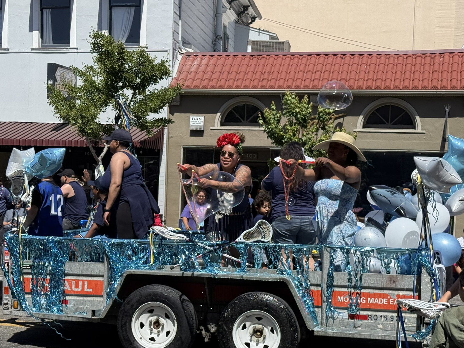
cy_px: 213
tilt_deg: +0.3
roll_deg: -2.1
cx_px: 226
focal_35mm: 65
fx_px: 871
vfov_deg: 22.5
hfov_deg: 29.8
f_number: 1.78
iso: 64
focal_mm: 6.76
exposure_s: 1/3891
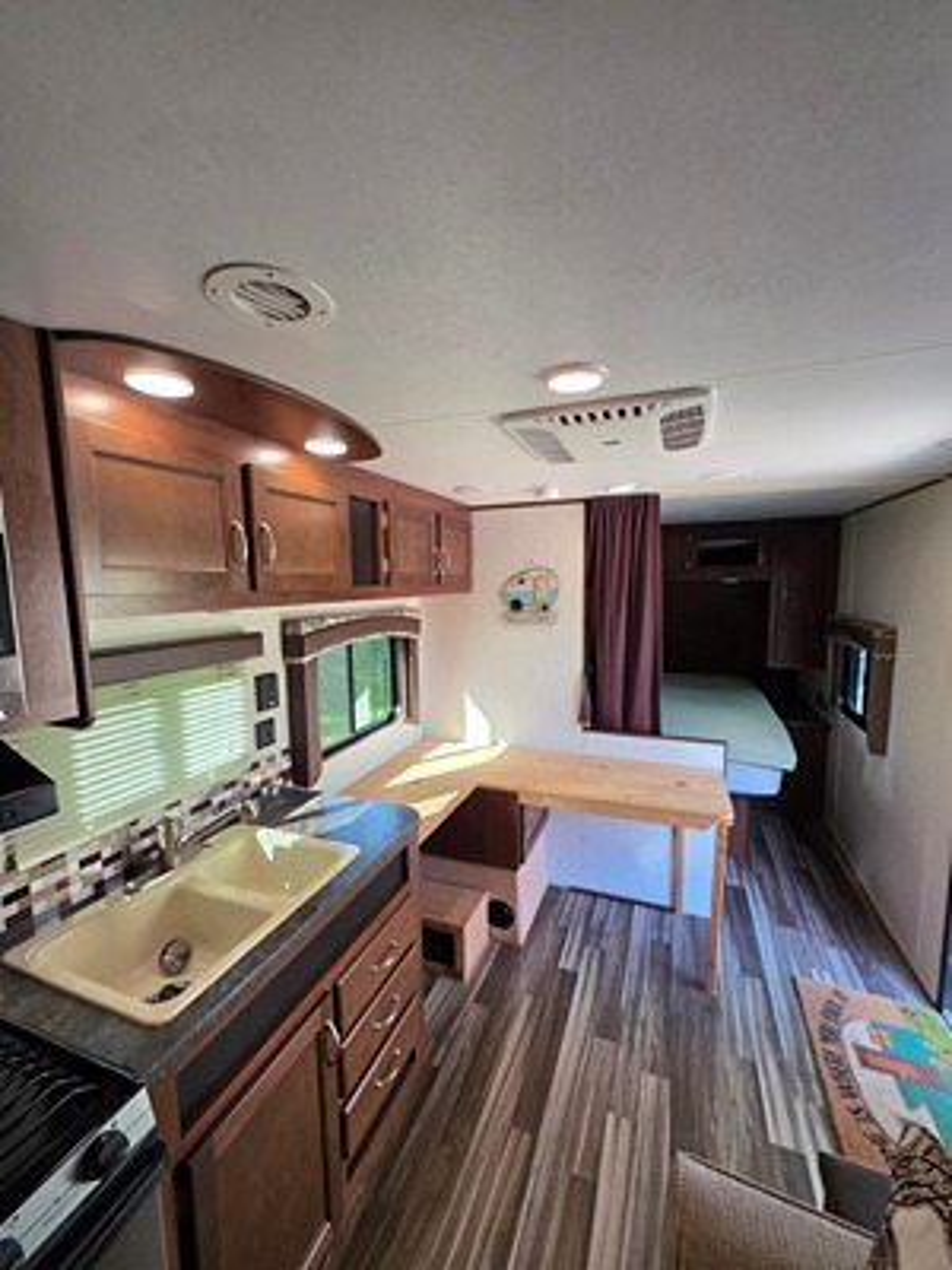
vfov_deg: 106.2
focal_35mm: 13
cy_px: 635
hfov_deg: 89.9
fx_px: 477
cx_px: 476
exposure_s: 1/120
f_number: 1.9
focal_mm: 2.2
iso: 160
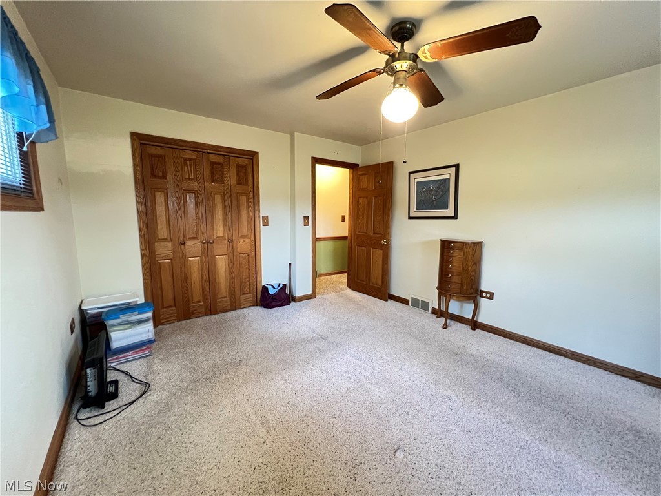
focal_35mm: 13
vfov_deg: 89.9
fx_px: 248
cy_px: 248
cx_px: 330
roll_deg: +0.1
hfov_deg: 106.2
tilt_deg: -7.4
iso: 640
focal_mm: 1.57
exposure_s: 1/40
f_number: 1.8
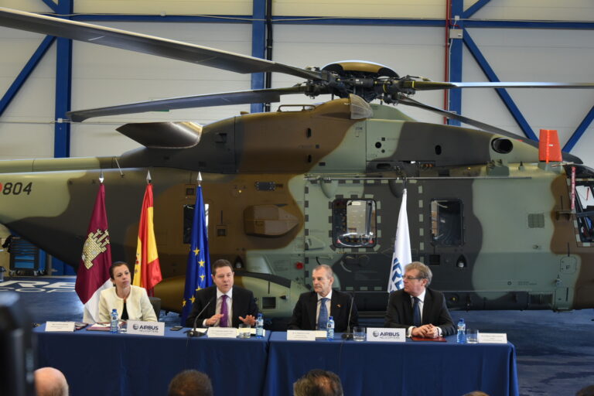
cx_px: 297
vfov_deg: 29.2
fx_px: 759
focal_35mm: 46
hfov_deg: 42.7
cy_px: 198
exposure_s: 1/80
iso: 2000
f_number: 6.3
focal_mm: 46
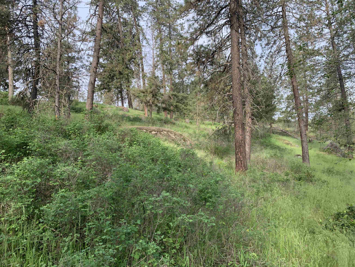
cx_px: 178
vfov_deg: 53.1
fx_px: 267
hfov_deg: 67.3
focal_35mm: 26
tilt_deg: +4.7
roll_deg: +1.3
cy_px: 134
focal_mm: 4.25
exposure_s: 1/310
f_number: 1.8
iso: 25
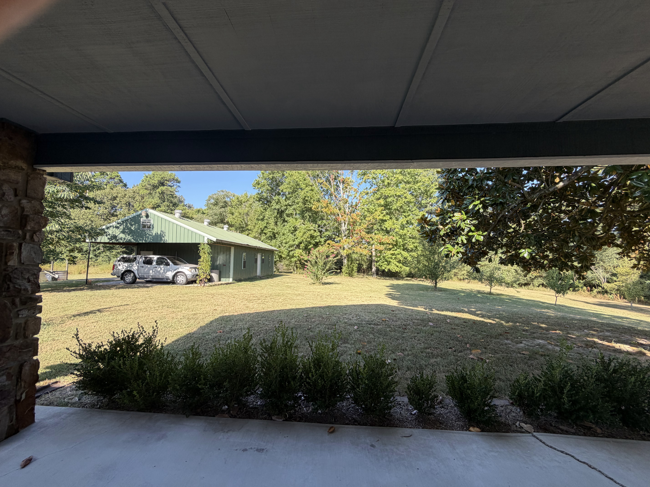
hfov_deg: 102.1
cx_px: 325
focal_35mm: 14
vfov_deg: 85.7
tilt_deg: +4.6
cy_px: 244
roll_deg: -0.1
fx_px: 263
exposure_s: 1/386
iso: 50
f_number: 2.2
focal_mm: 2.22
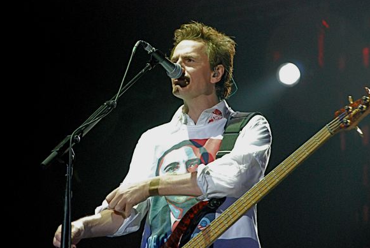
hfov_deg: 10.4
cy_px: 123
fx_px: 2038
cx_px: 177
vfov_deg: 7.0
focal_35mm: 198
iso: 1600
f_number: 5.6
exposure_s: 1/60
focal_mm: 120
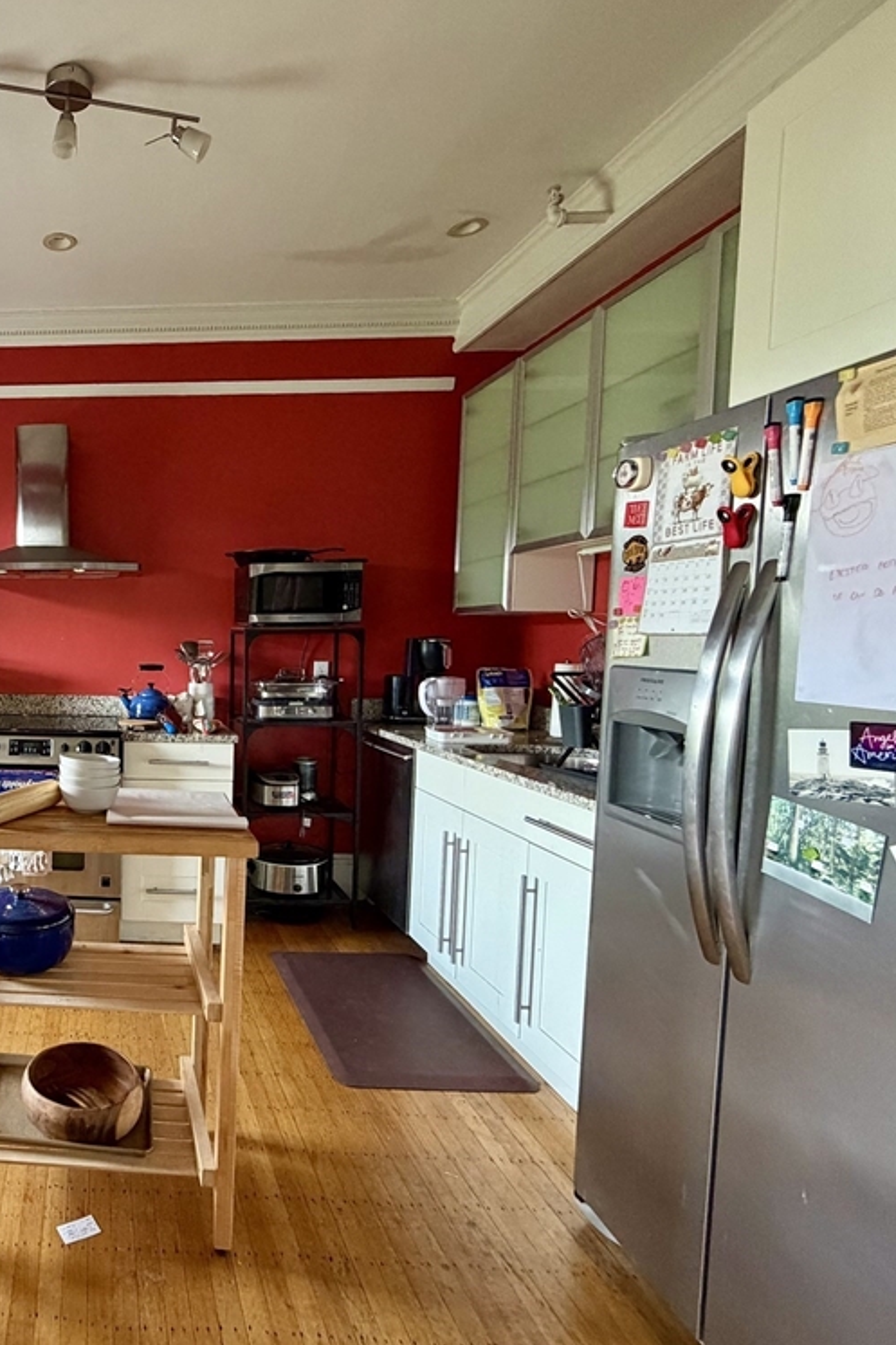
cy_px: 682
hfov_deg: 52.3
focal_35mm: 20
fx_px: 747
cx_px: 49
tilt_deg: -3.9
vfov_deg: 84.0
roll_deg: -0.5
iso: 400
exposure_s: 1/60
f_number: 2.2
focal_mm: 2.22
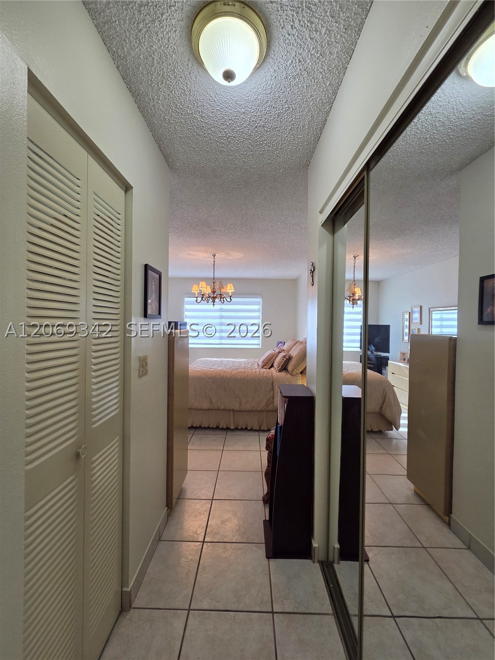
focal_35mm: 13
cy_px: 330
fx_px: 248
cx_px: 248
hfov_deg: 89.9
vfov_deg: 106.2
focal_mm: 2.2
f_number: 2.2
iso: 160
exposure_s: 1/120
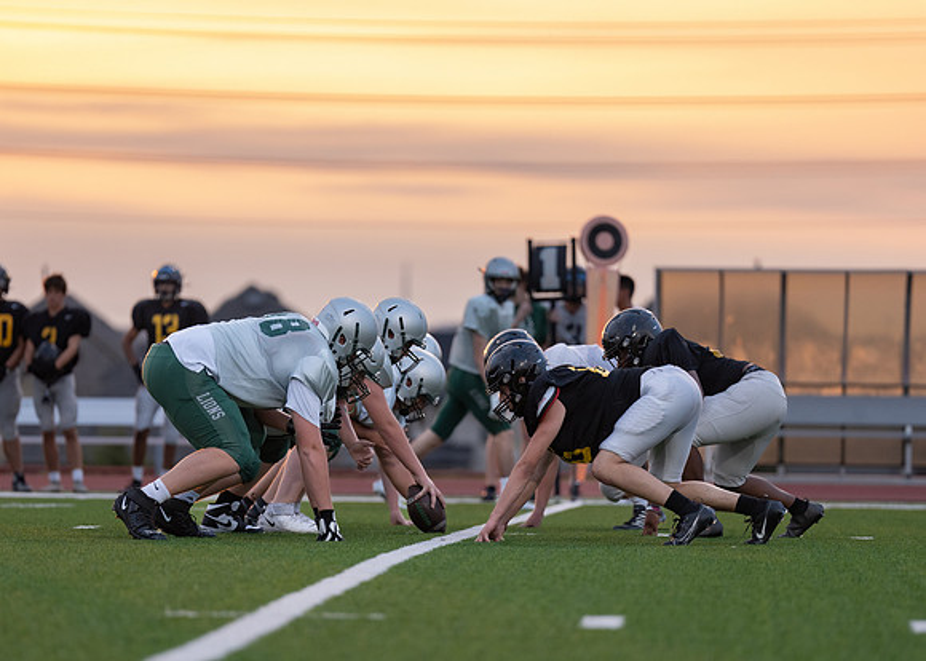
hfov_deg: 8.1
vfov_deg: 5.8
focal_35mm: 248
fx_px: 6523
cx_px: 441
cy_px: 387
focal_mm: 200
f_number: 2.8
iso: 1250
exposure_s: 1/1250
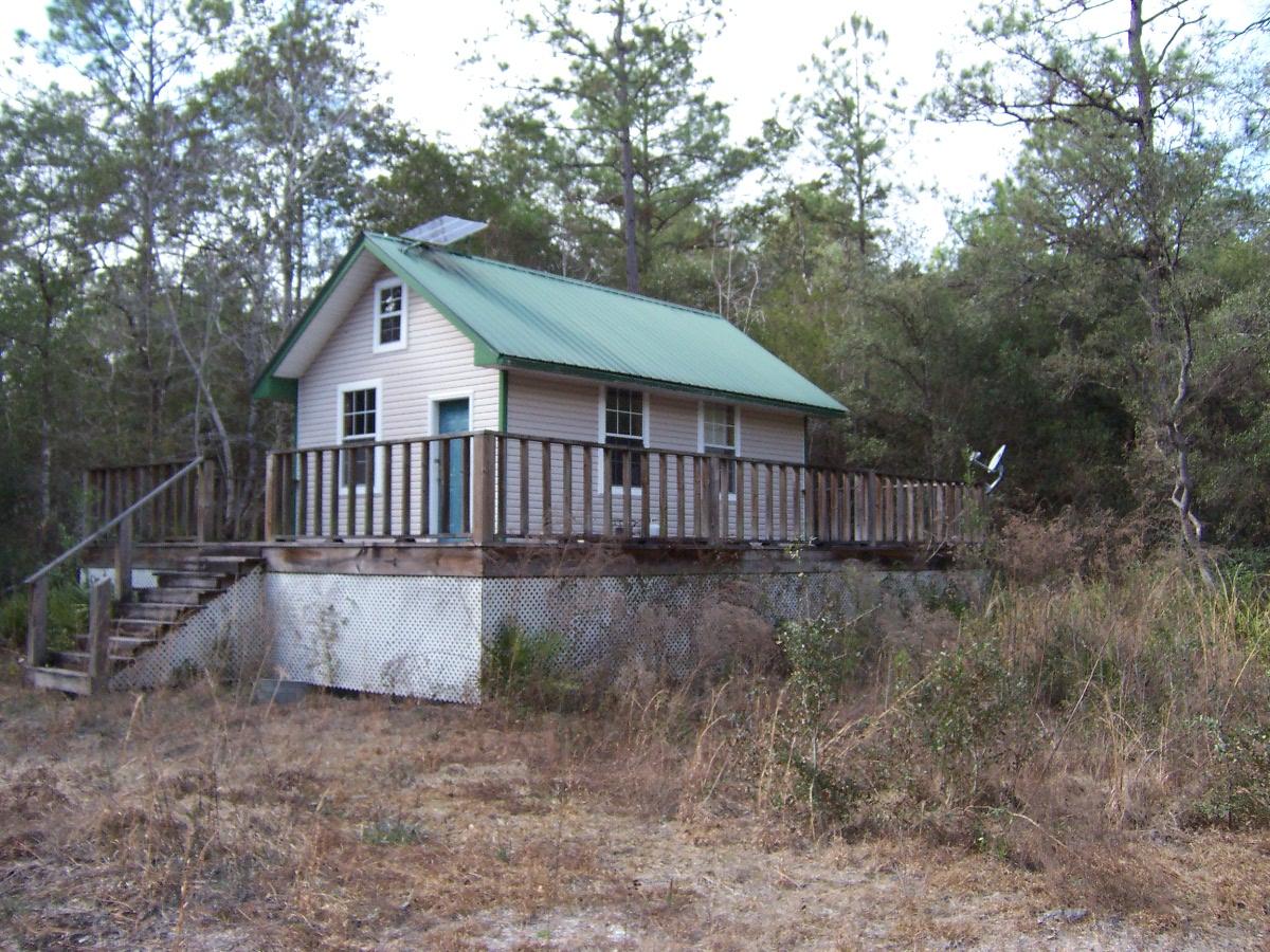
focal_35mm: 33
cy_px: 476
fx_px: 1211
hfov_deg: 55.4
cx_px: 635
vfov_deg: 42.9
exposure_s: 1/250
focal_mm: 5.5
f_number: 3.4
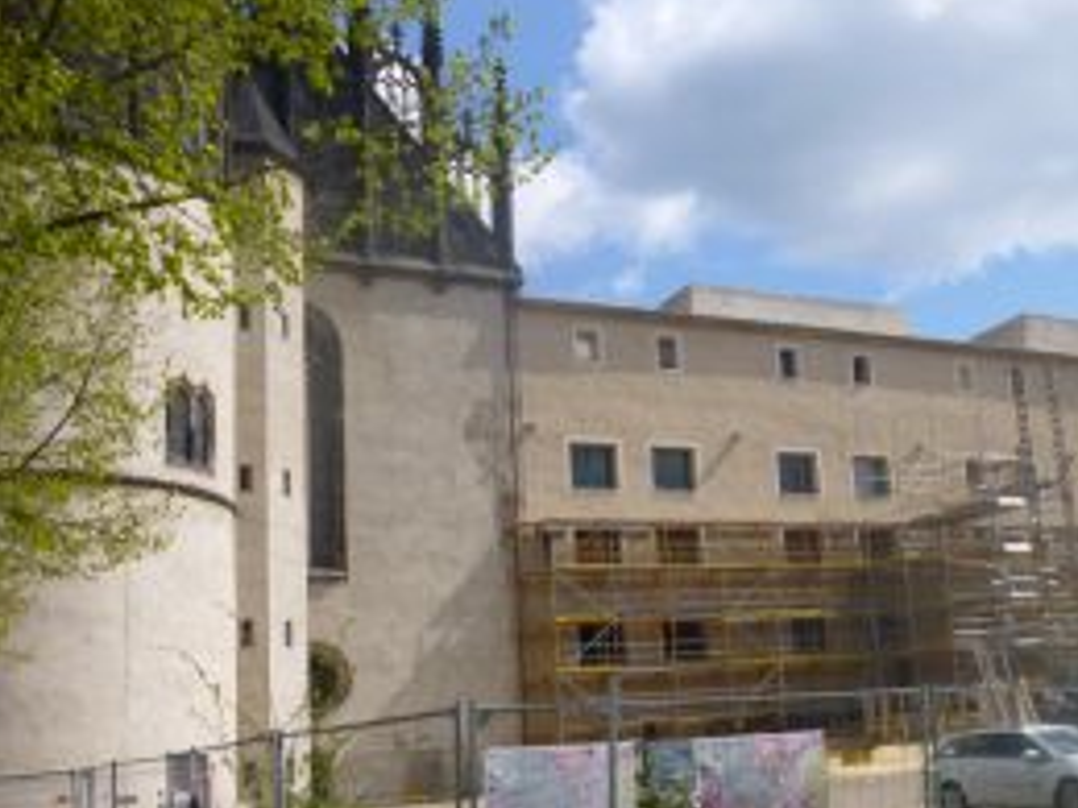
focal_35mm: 43
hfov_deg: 42.7
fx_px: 1339
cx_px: 788
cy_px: 443
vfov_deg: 33.6
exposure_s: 1/125
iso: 100
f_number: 9
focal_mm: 5
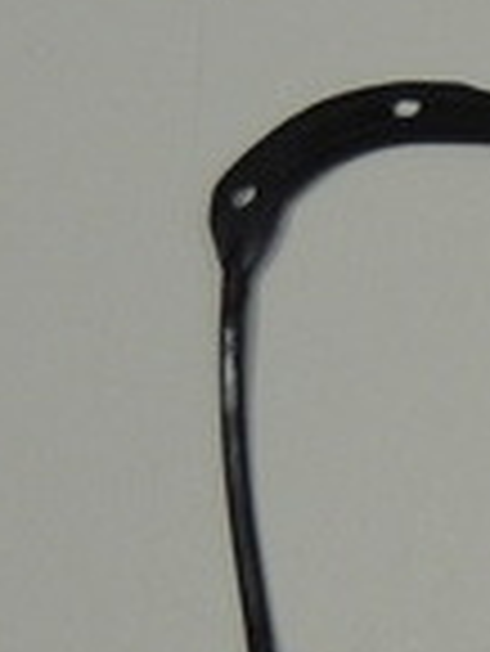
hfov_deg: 6.9
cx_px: 1110
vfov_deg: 9.5
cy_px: 416
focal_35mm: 207
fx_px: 3901
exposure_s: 1/30
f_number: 3.7
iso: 400
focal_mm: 10.7
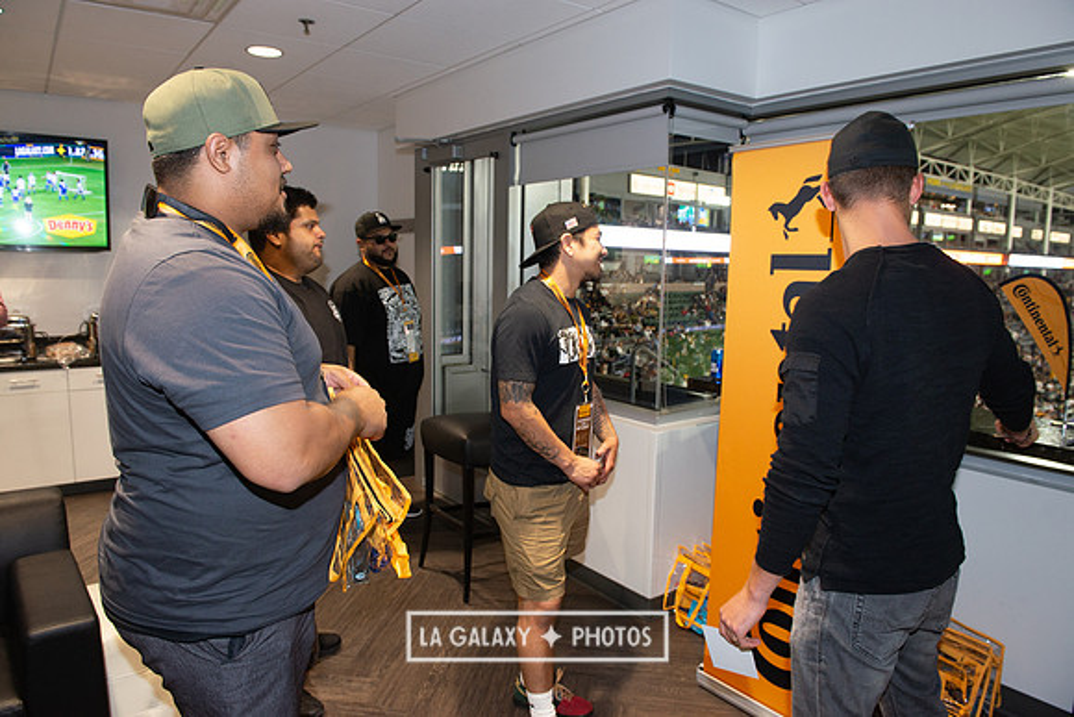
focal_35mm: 24
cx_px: 537
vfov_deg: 53.2
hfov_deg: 73.7
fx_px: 716
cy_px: 358
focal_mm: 24
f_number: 6.3
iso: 640
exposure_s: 1/60
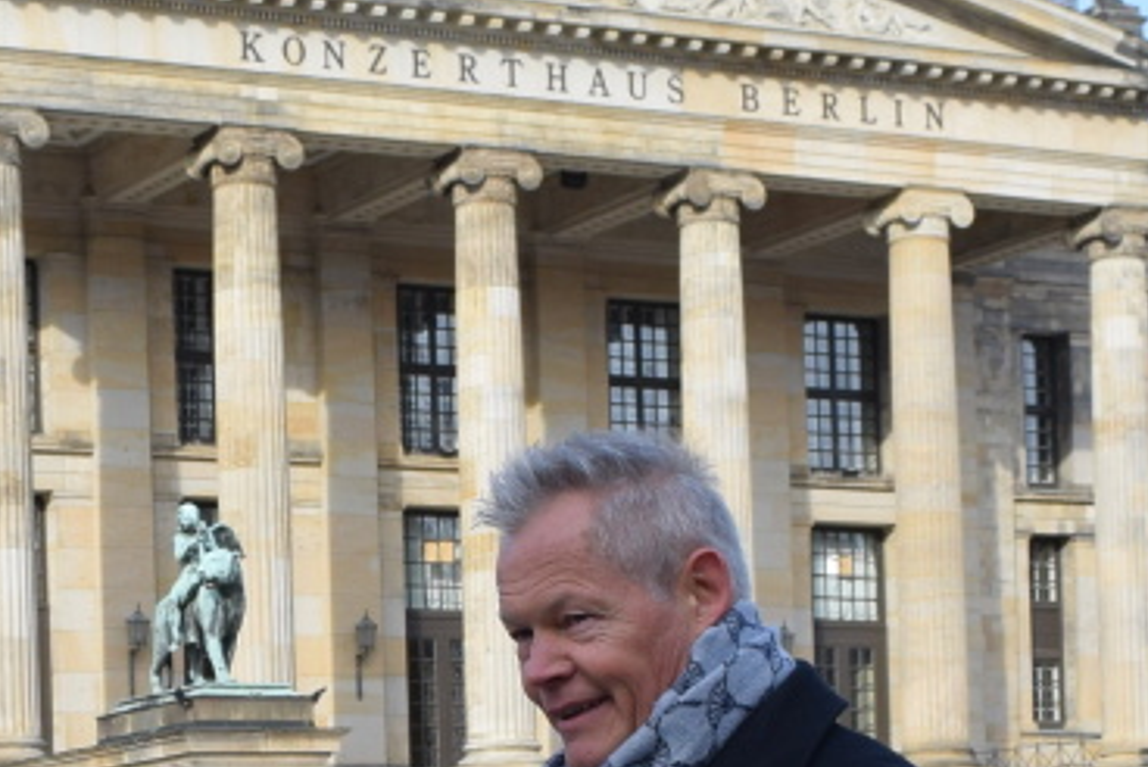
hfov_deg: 18.5
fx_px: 3510
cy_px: 1065
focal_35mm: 110
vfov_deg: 12.0
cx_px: 321
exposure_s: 1/320
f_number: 8
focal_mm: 18
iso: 200
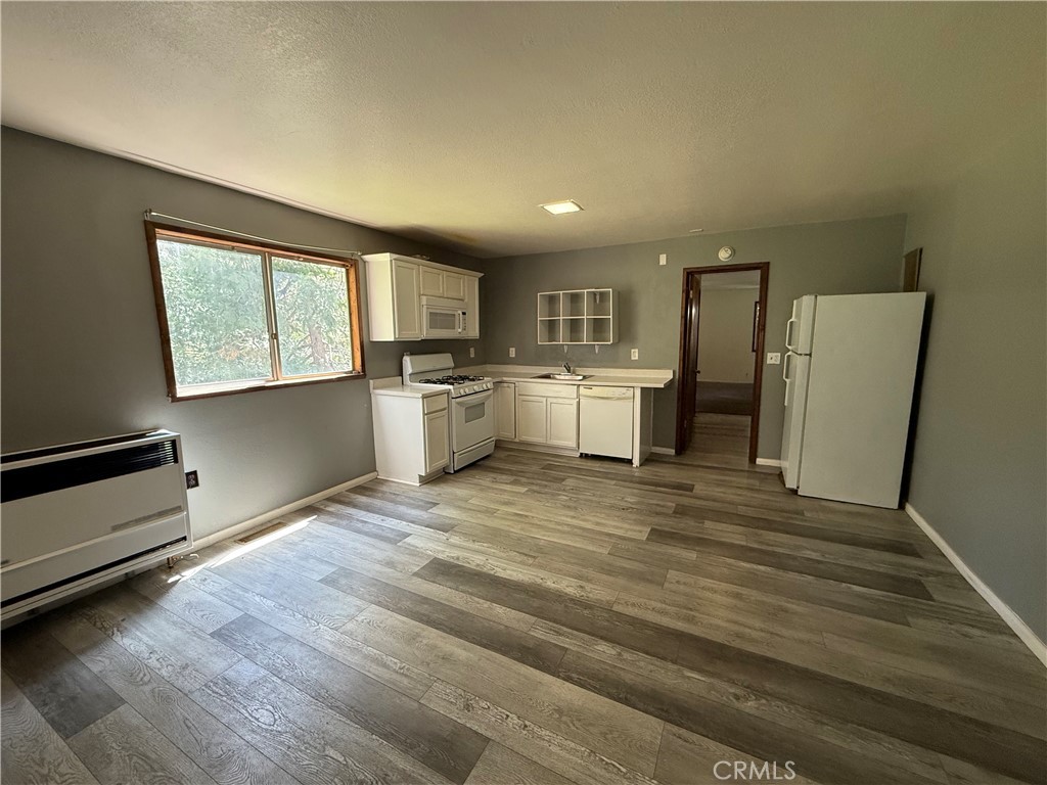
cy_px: 392
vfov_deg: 85.7
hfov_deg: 102.1
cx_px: 524
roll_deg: +0.7
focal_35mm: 14
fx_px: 423
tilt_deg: -8.1
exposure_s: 1/120
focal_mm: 2.22
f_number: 2.2
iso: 500
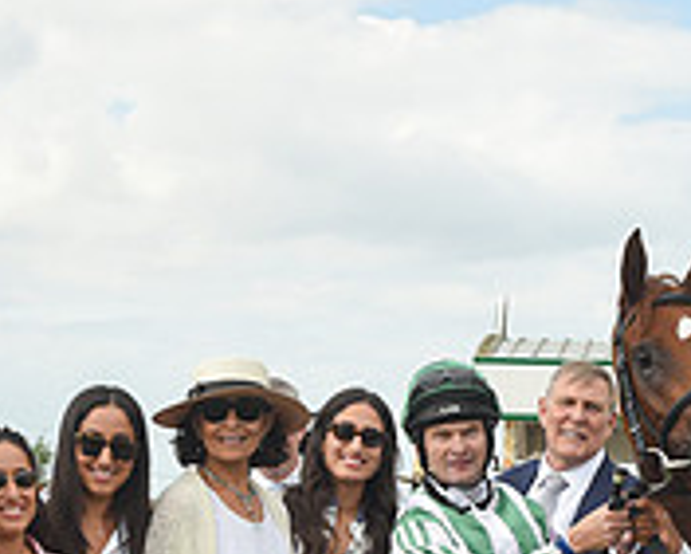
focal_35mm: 155
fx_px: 3172
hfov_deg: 12.4
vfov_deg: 9.9
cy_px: 623
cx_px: 239
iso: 400
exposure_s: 1/1000
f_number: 6.3
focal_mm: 50
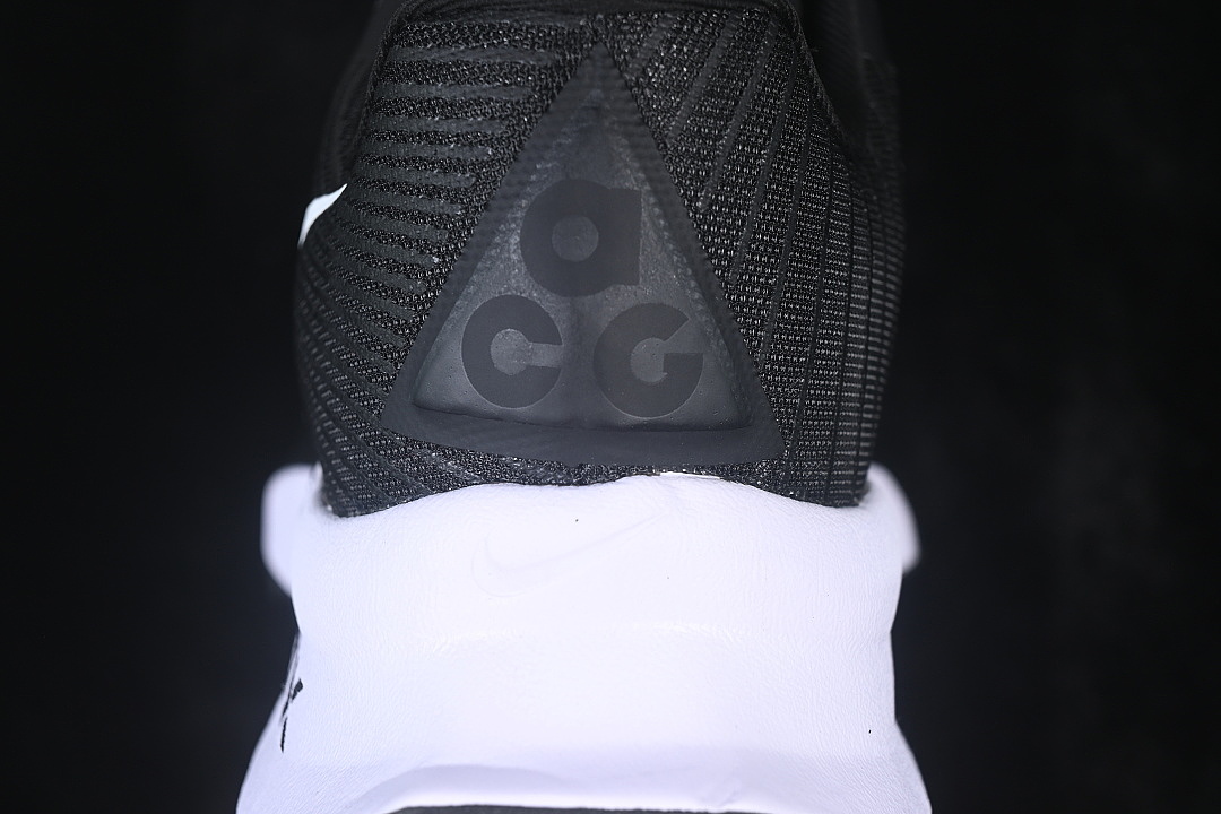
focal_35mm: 75
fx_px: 2544
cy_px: 407
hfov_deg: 27.0
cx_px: 610
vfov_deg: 18.2
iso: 160
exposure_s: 1/50
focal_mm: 50
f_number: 6.3
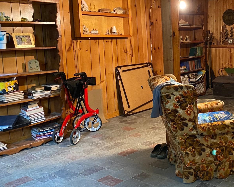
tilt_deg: -7.9
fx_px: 298
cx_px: 197
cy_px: 79
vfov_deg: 34.8
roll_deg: +0.9
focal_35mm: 43
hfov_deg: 40.6
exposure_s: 1/30
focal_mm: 4.25
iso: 640
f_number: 1.8
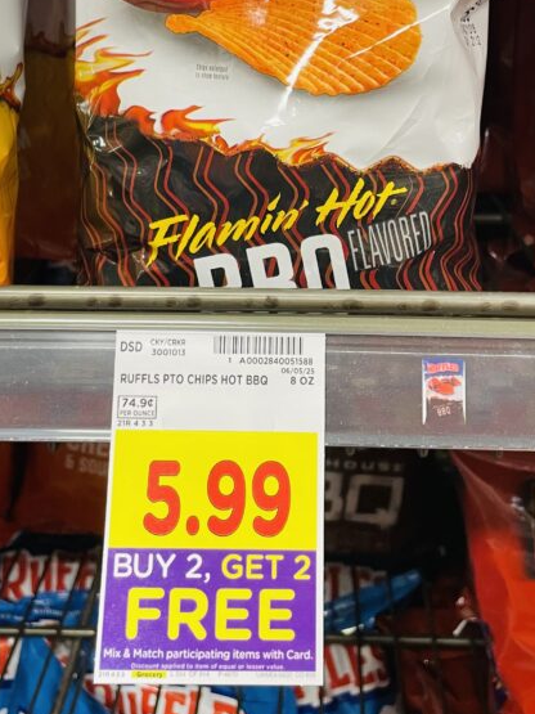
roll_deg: +0.1
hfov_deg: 30.3
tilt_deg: -17.0
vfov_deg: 38.5
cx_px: 278
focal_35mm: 48
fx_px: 990
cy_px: 167
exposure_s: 1/60
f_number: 1.6
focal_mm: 4.2
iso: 125
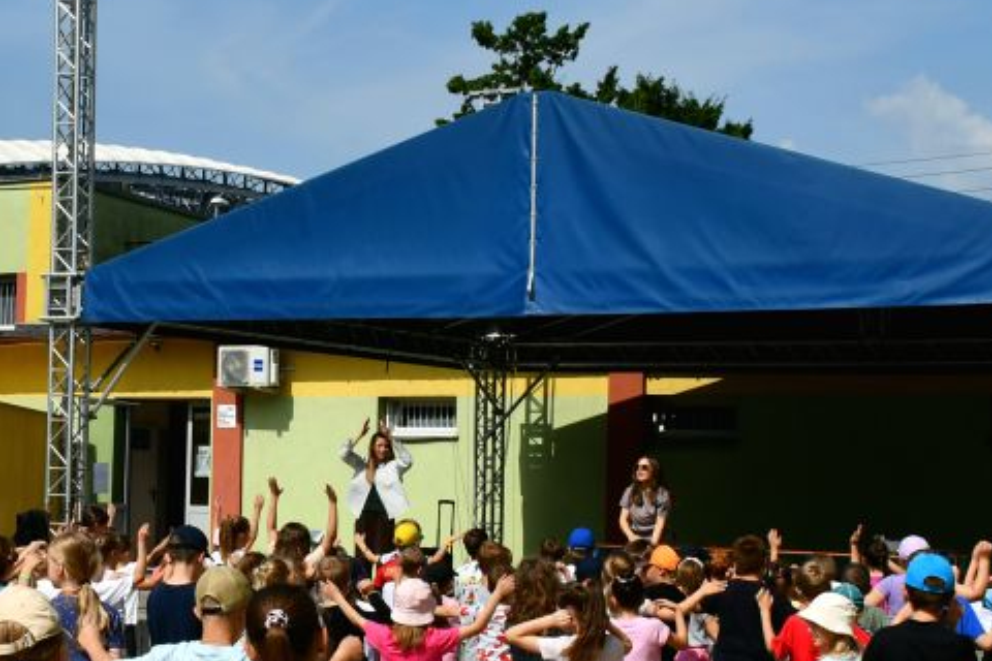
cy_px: 297
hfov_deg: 23.6
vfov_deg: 16.1
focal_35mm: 85
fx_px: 2342
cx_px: 213
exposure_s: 1/400
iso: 100
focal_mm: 23
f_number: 10
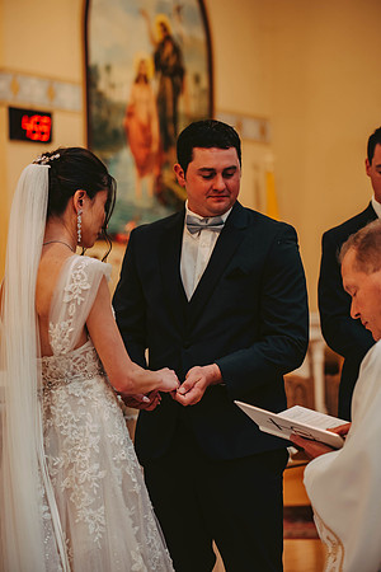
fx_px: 1429
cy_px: 286
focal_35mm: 90
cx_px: 190
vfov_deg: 22.6
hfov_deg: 15.2
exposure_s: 1/80
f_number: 2.8
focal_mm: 90
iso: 800
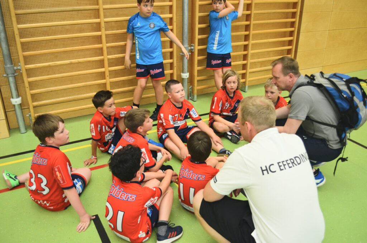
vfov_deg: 43.4
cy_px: 122
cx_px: 184
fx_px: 305
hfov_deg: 62.0
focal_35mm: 30
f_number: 3.8
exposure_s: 1/640
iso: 800
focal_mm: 20
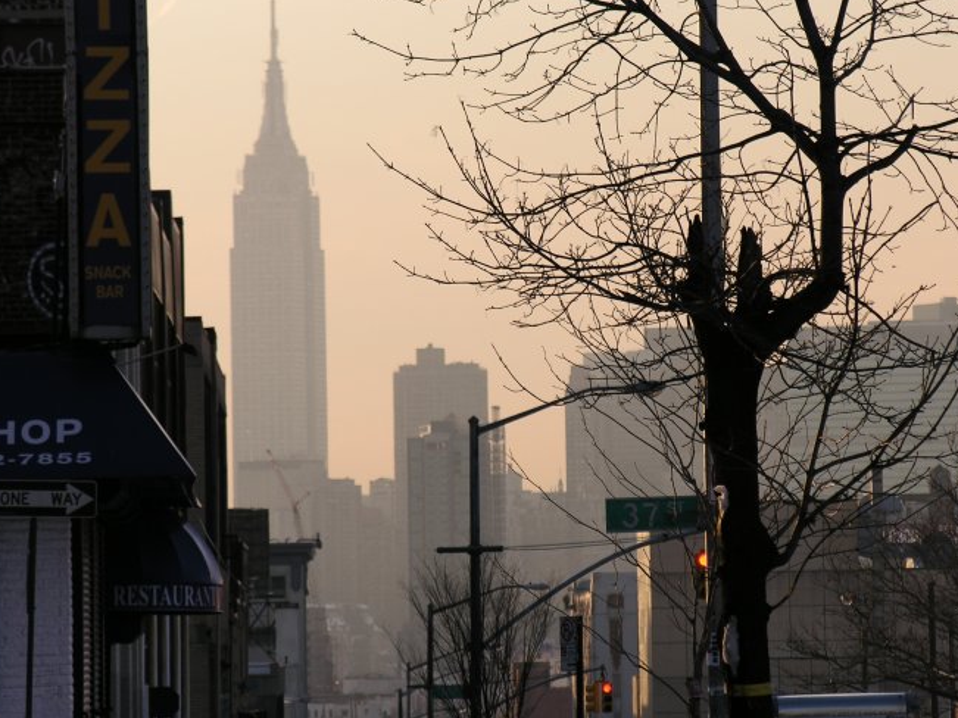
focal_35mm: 295
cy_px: 315
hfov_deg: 6.7
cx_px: 567
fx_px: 8163
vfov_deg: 5.0
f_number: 4.4
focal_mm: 61
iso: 50
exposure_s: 1/272
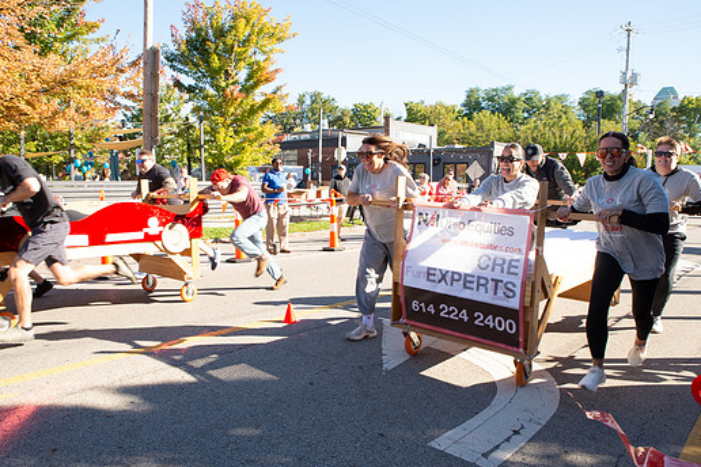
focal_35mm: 27
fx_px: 526
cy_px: 240
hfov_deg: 67.3
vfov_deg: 47.9
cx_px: 334
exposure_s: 1/200
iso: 800
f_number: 11
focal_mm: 24
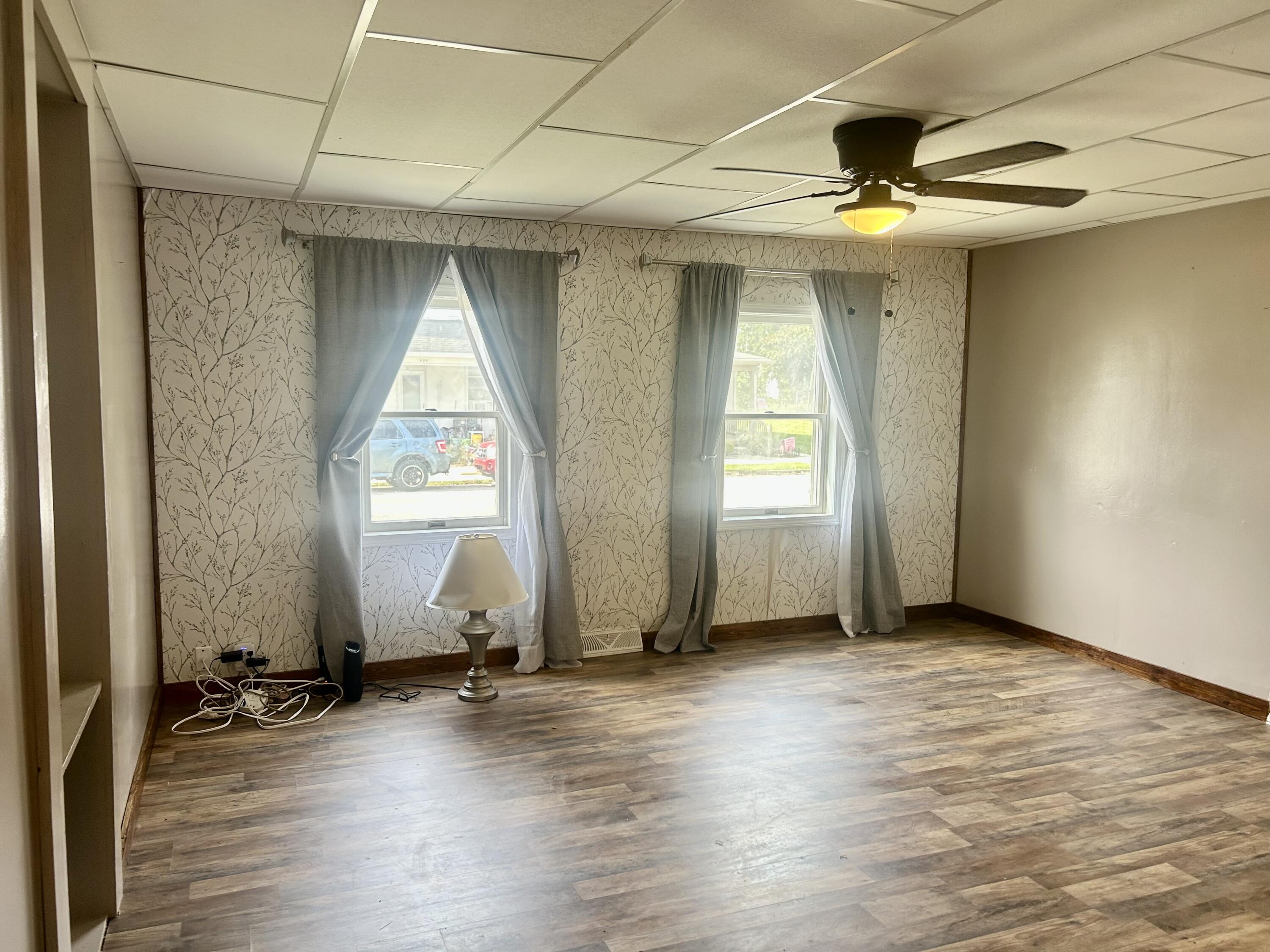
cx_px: 635
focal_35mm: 26
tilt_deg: -5.8
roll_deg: -0.4
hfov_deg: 67.3
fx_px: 954
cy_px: 476
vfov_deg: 53.1
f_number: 1.5
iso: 100
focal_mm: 5.7
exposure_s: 1/120
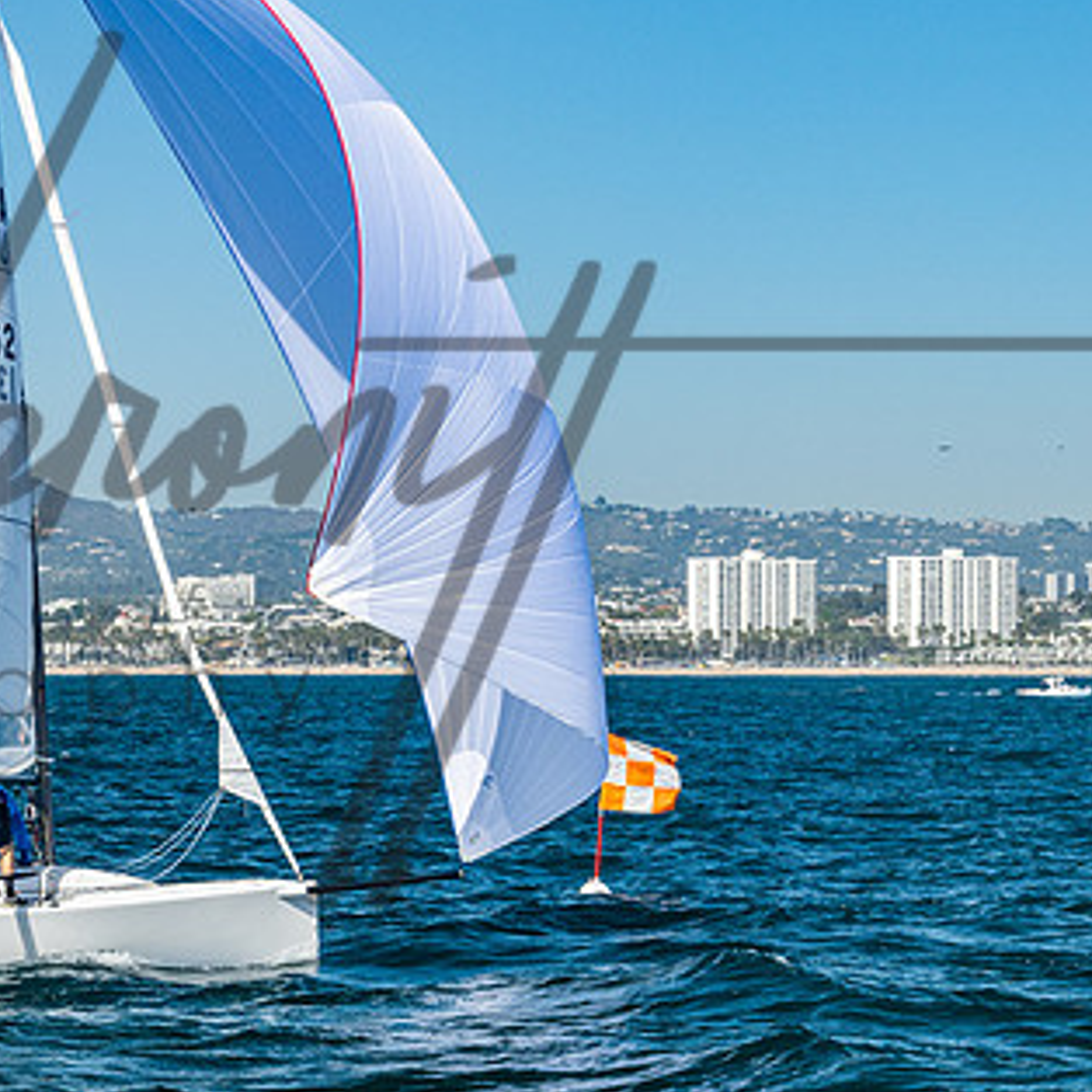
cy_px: 480
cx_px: 319
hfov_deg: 10.8
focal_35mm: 162
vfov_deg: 10.8
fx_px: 5782
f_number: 10
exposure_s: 1/500
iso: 400
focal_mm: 79
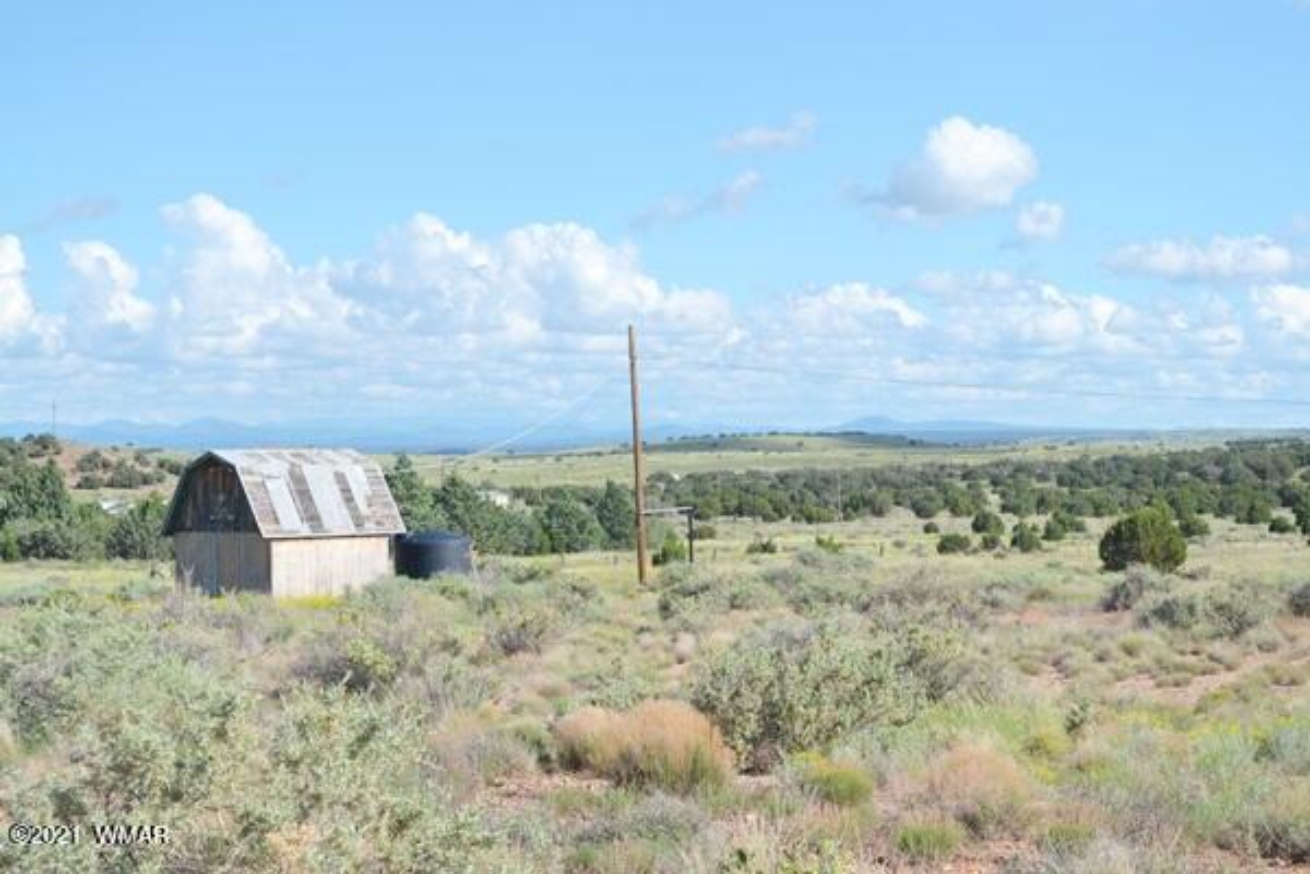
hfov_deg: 24.6
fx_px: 3002
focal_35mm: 82
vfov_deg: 16.6
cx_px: 655
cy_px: 437
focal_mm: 55
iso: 100
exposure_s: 1/250
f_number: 8
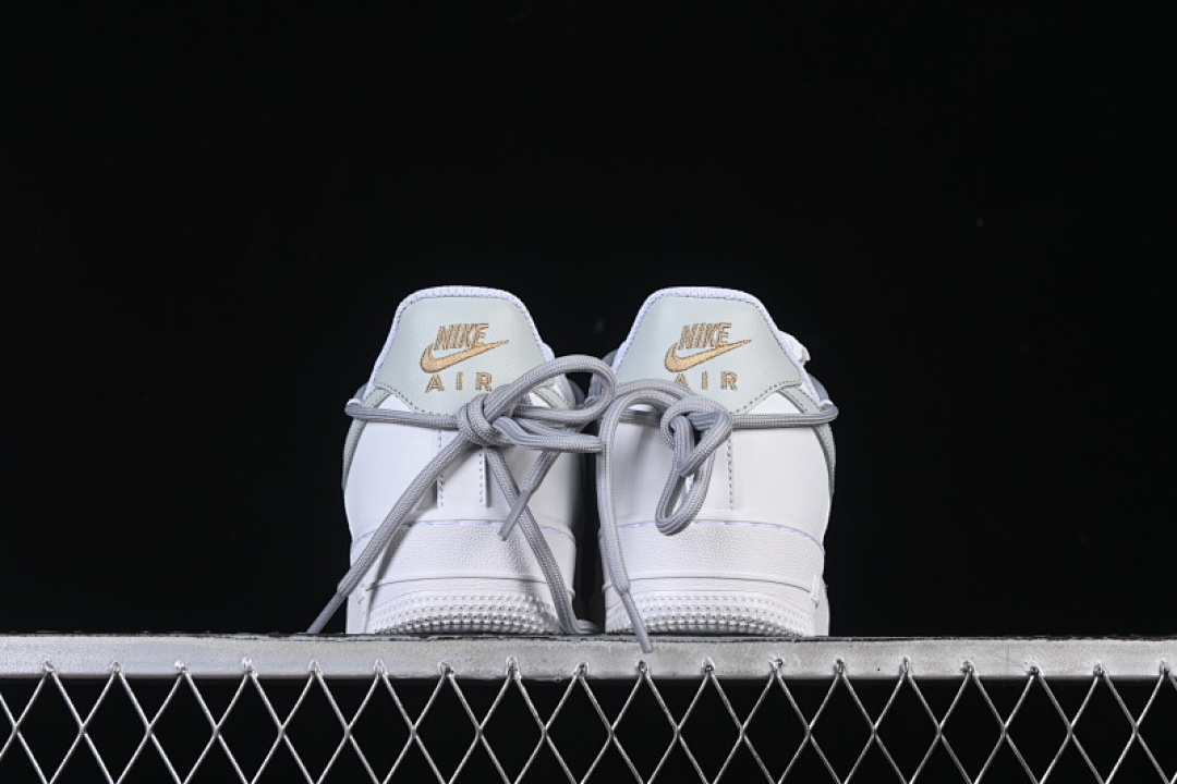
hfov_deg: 27.0
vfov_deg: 18.2
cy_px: 392
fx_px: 2452
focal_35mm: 75
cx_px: 588
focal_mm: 50
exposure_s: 1/80
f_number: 8
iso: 160
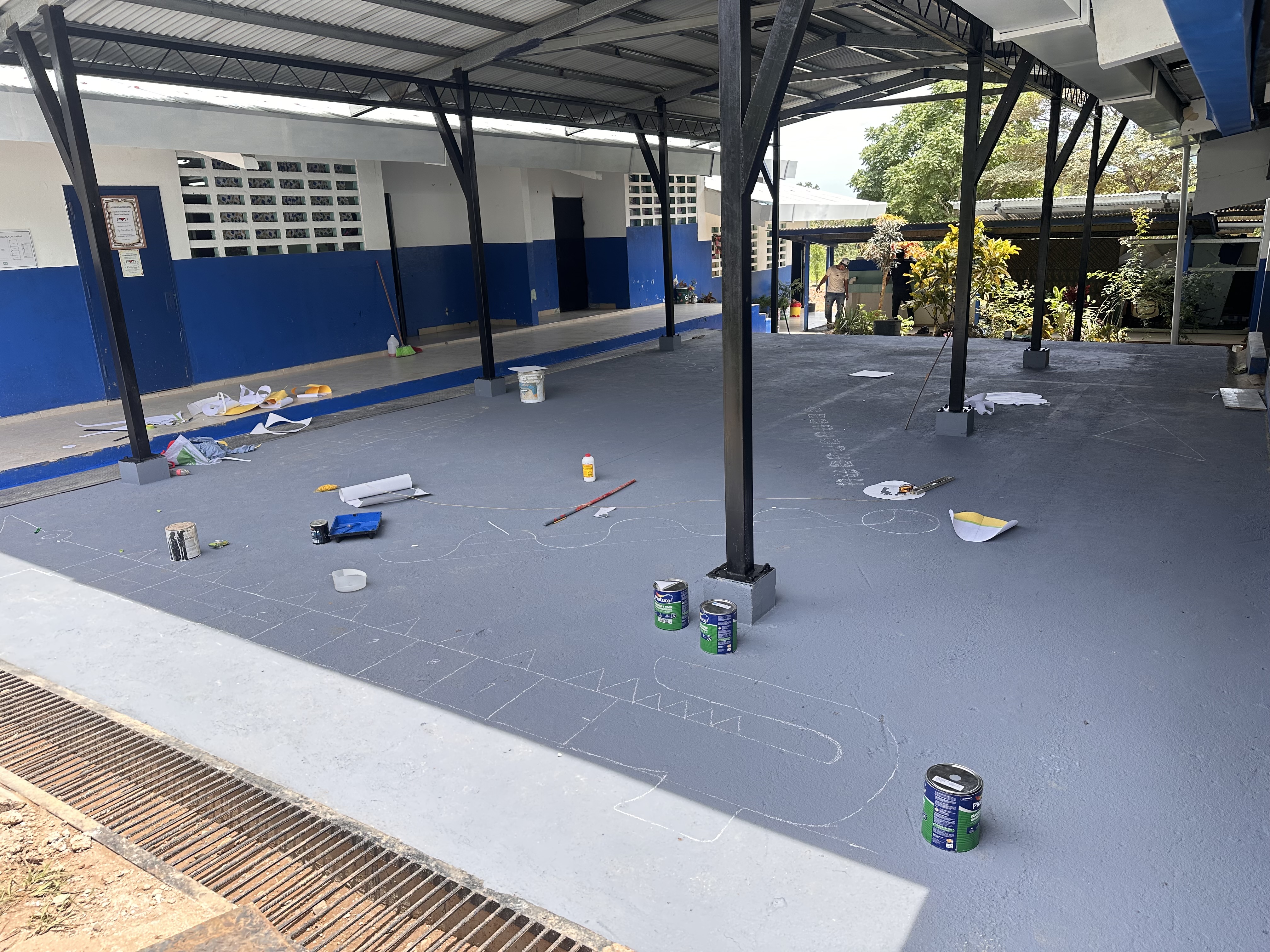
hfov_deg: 71.6
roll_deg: +2.2
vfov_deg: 56.8
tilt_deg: -15.8
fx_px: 881
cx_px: 635
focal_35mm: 24
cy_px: 476
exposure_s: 1/611
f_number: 1.78
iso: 80
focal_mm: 6.86
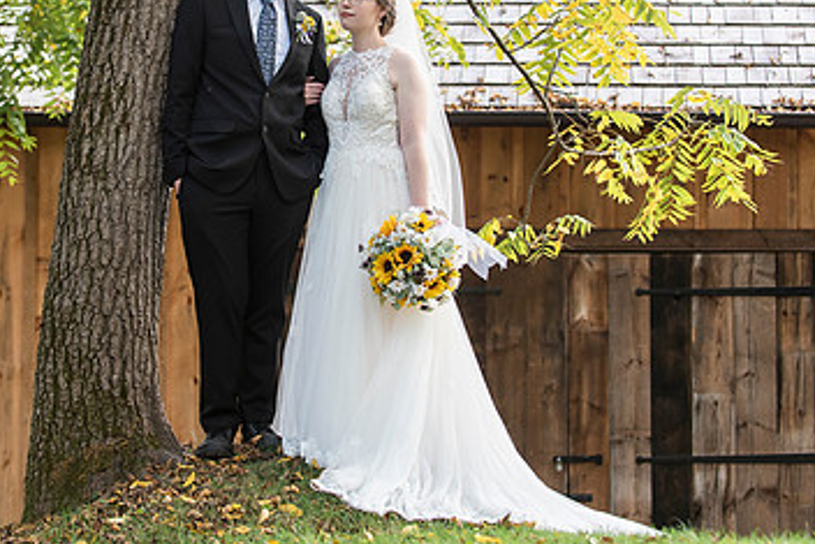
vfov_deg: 10.9
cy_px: 96
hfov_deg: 16.2
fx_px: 2854
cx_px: 297
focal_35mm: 126
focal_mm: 70
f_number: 3.5
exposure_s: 1/320
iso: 400
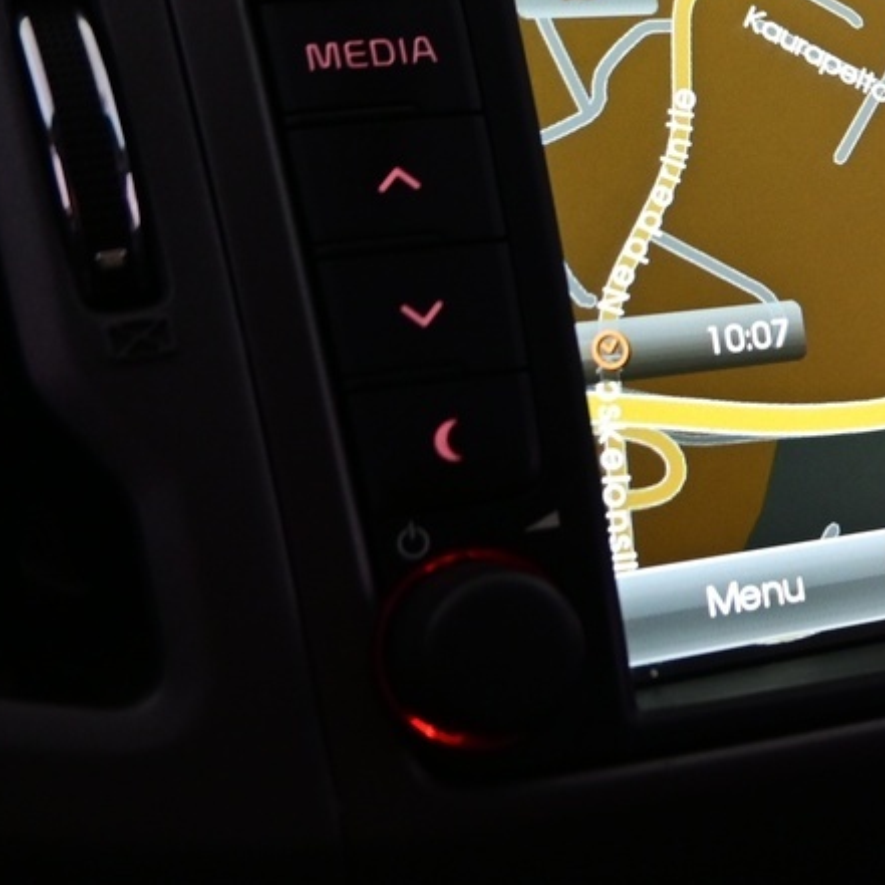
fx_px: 2169
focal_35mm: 75
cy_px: 323
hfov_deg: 21.3
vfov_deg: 23.0
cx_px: 1084
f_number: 3.5
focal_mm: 16
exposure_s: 1/25
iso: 450
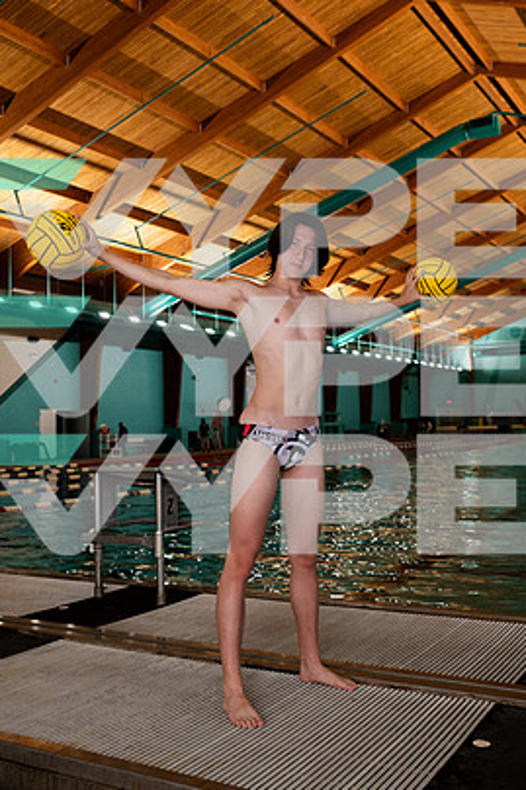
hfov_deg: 34.2
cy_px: 358
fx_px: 855
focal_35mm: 39
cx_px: 262
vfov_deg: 49.5
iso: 800
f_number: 5
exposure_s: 1/200
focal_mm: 35
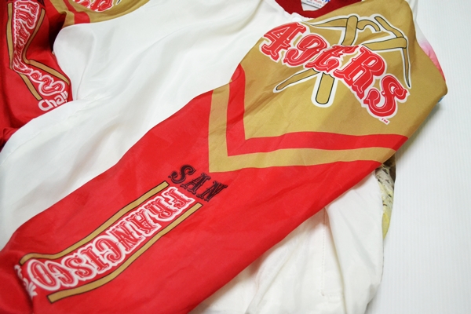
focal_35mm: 42
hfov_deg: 46.4
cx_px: 236
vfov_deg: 31.9
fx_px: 549
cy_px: 157
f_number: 4.5
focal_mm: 28
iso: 3200
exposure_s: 1/25
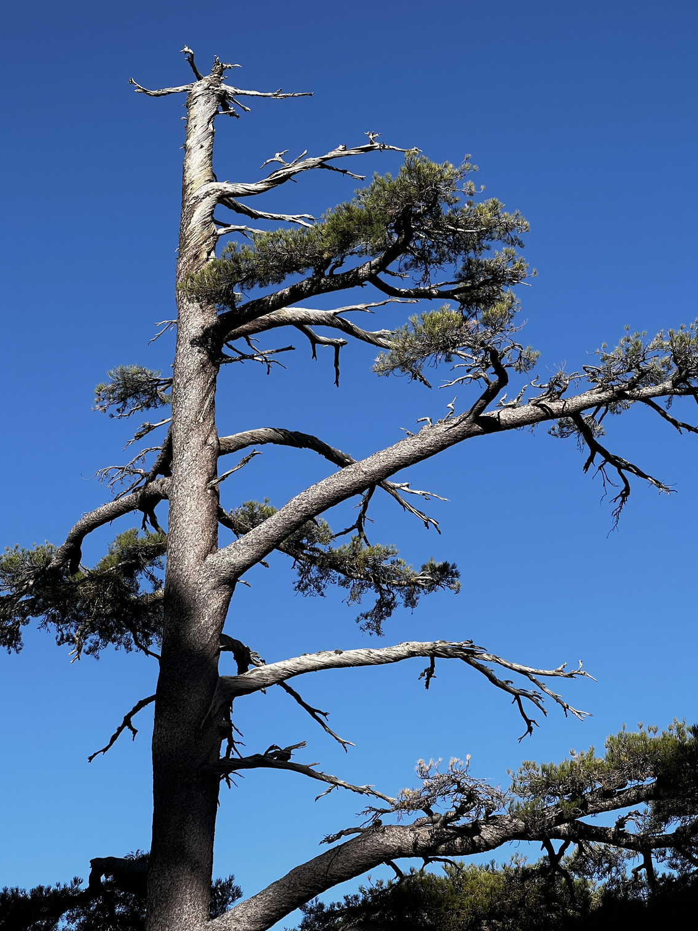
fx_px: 2177
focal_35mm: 81
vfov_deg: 24.1
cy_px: 446
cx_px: 349
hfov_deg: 18.2
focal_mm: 9
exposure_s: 1/633
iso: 32
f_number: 2.8
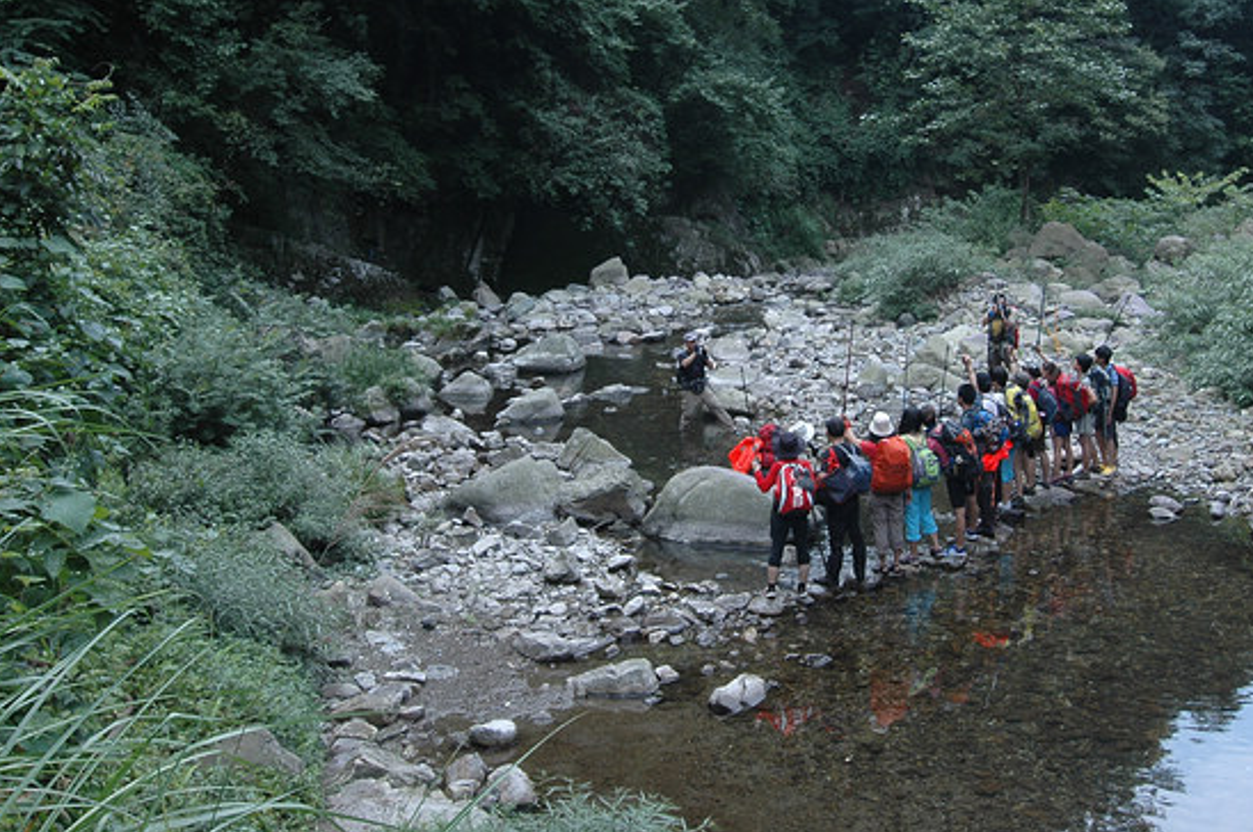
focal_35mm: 46
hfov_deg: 42.7
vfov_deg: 29.0
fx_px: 1599
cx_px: 711
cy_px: 305
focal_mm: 24
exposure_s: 1/60
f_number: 6.3
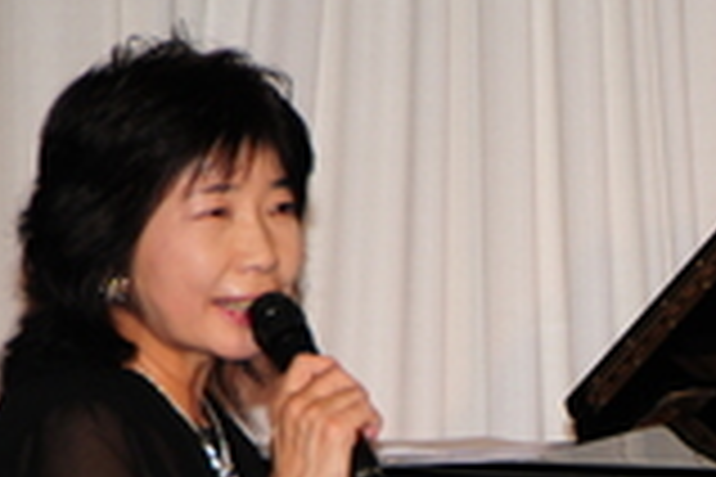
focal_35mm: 508
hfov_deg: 4.1
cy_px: 590
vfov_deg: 2.7
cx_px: 635
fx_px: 10103
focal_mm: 120
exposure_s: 1/30
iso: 400
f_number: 5.6
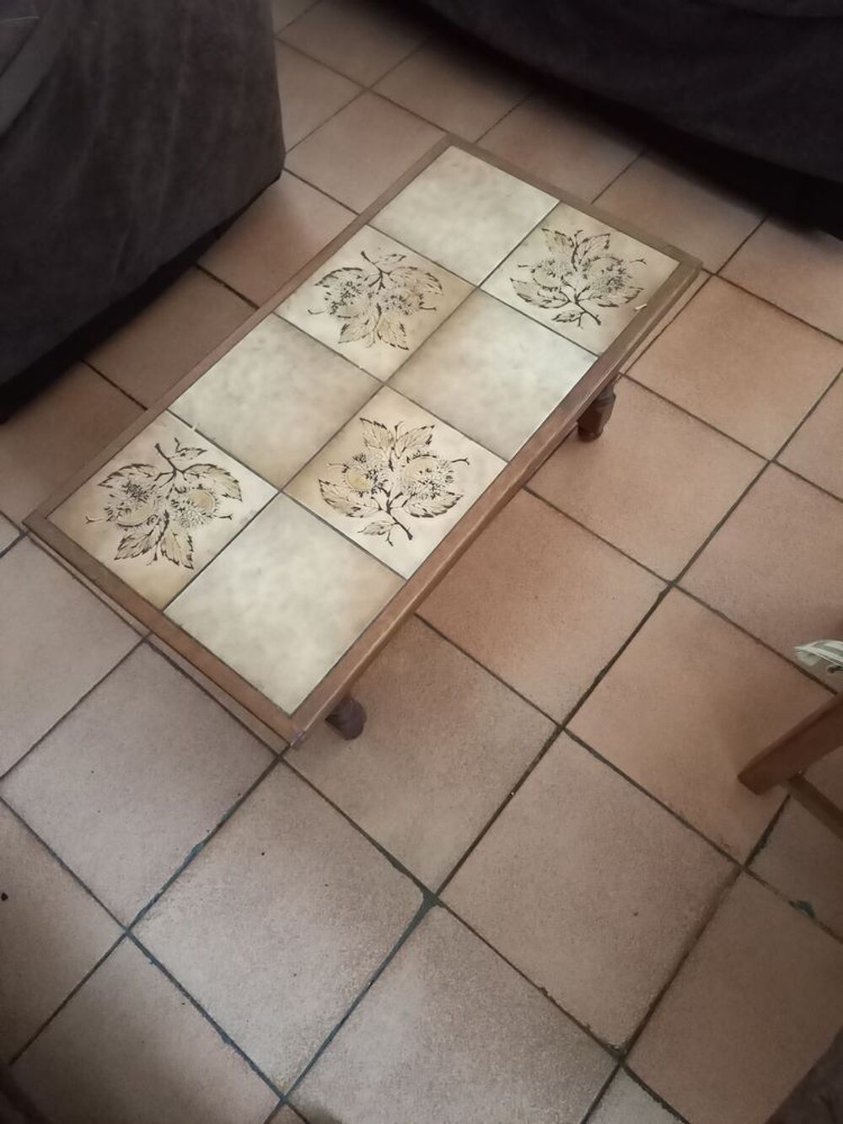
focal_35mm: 25
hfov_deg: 54.9
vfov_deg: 69.4
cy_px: 562
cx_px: 422
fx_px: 812
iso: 3200
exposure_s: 1/16.7
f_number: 1.8
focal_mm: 4.65
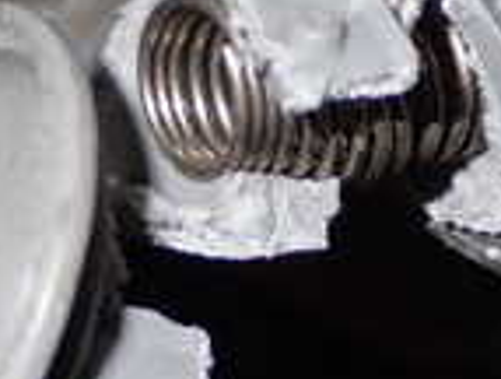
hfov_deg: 8.7
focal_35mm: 226
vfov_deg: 6.6
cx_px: 392
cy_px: 126
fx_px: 3279
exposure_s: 1/50
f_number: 10
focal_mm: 9.65
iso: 200
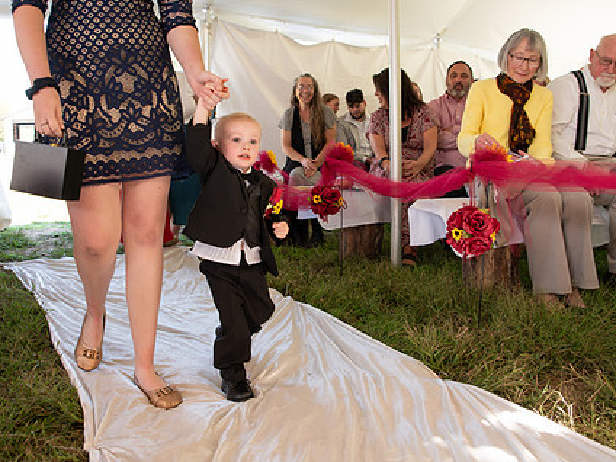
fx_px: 587
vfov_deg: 42.9
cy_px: 209
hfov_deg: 55.1
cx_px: 260
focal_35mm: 33
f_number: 3.5
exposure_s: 1/200
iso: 320
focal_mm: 24
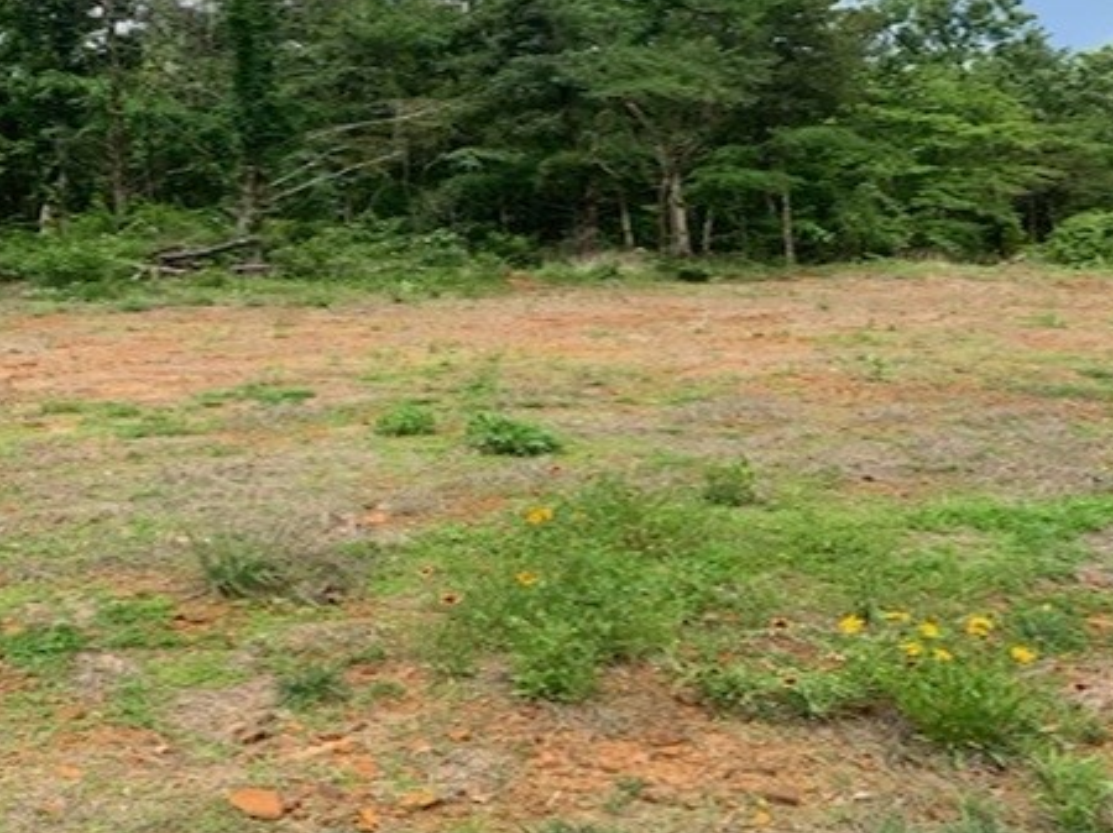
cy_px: 297
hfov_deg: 49.8
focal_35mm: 37
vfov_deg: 38.3
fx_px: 1189
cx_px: 433
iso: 25
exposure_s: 1/1992
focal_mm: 4.25
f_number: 1.8
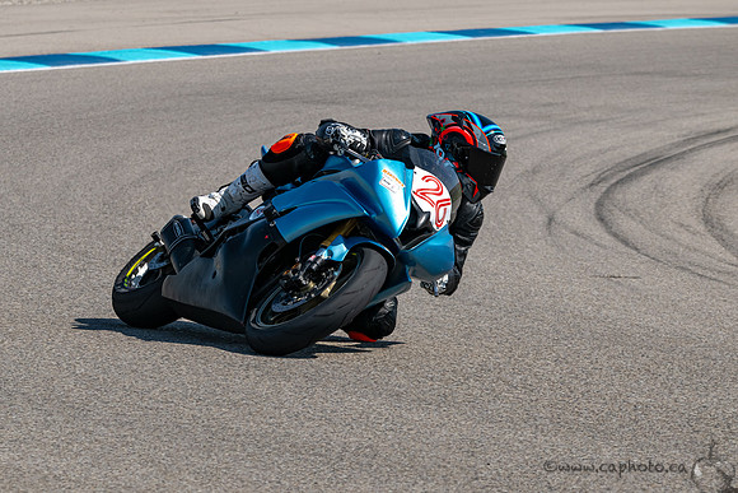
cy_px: 141
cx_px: 309
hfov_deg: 7.2
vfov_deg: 4.8
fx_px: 5853
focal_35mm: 285
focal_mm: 200
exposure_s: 1/1250
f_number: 11
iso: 400
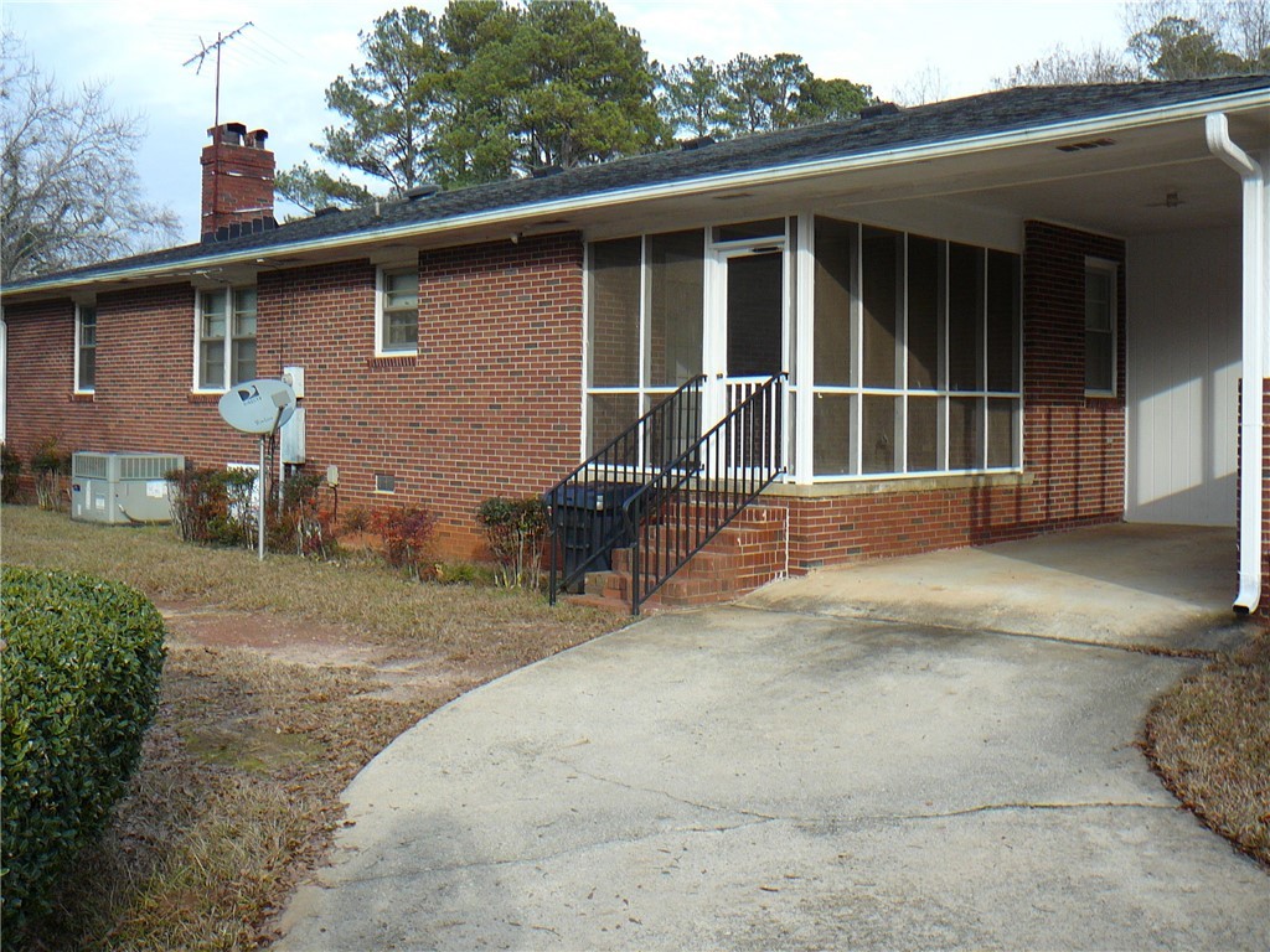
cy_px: 476
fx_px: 1284
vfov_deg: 40.7
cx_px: 635
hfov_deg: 52.6
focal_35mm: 35
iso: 80
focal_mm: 5.2
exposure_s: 1/250
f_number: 2.8
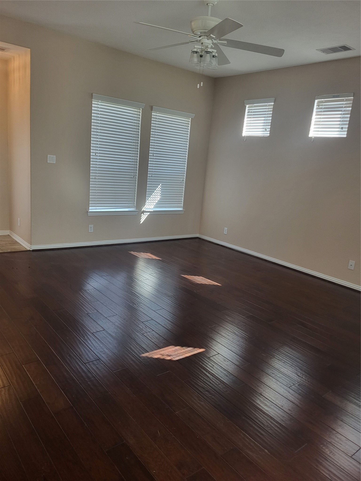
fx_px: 362
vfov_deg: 67.3
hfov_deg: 53.1
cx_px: 180
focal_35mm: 26
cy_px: 240
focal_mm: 5.4
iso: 250
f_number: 1.8
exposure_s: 1/120
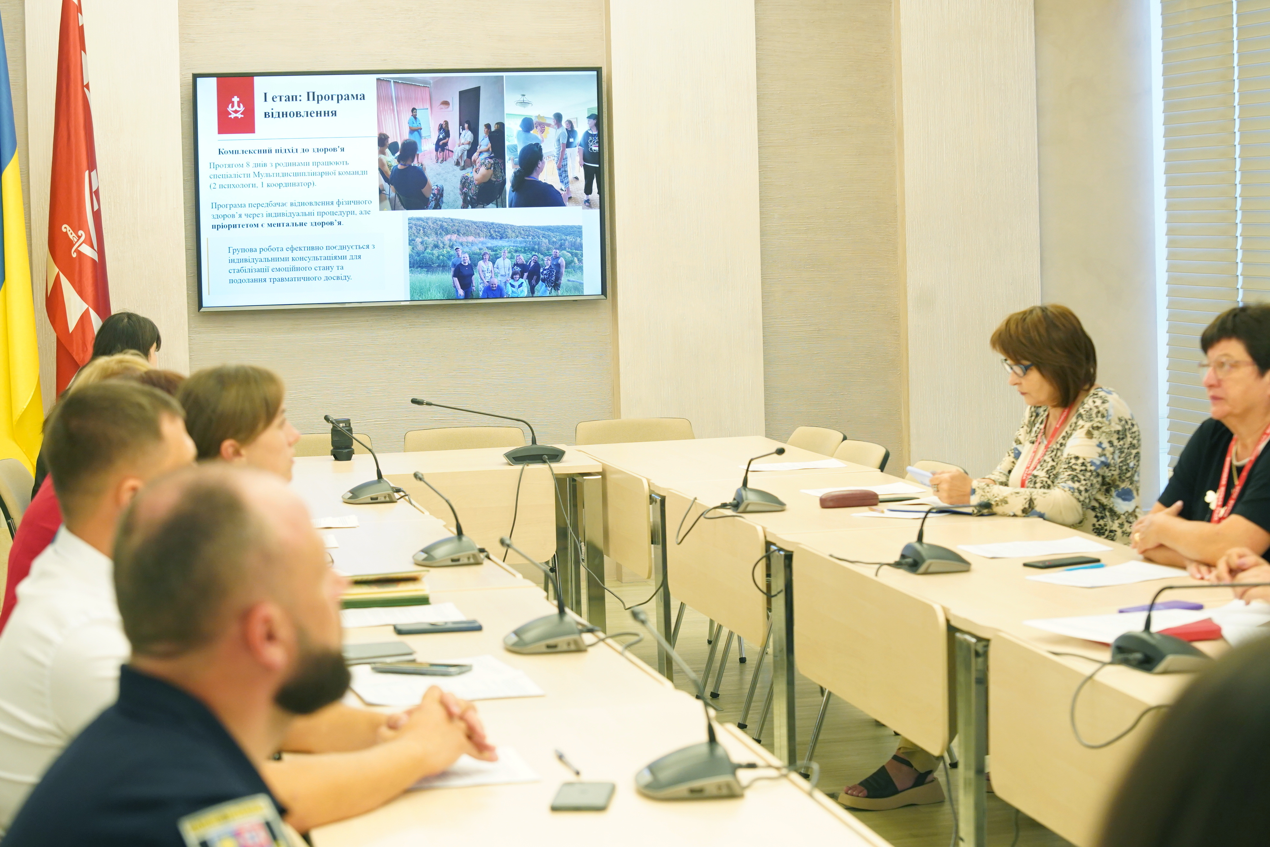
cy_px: 424
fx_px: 2469
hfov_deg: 28.8
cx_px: 635
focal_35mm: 70
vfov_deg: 19.5
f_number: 5.6
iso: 2500
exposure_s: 1/160
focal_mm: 70
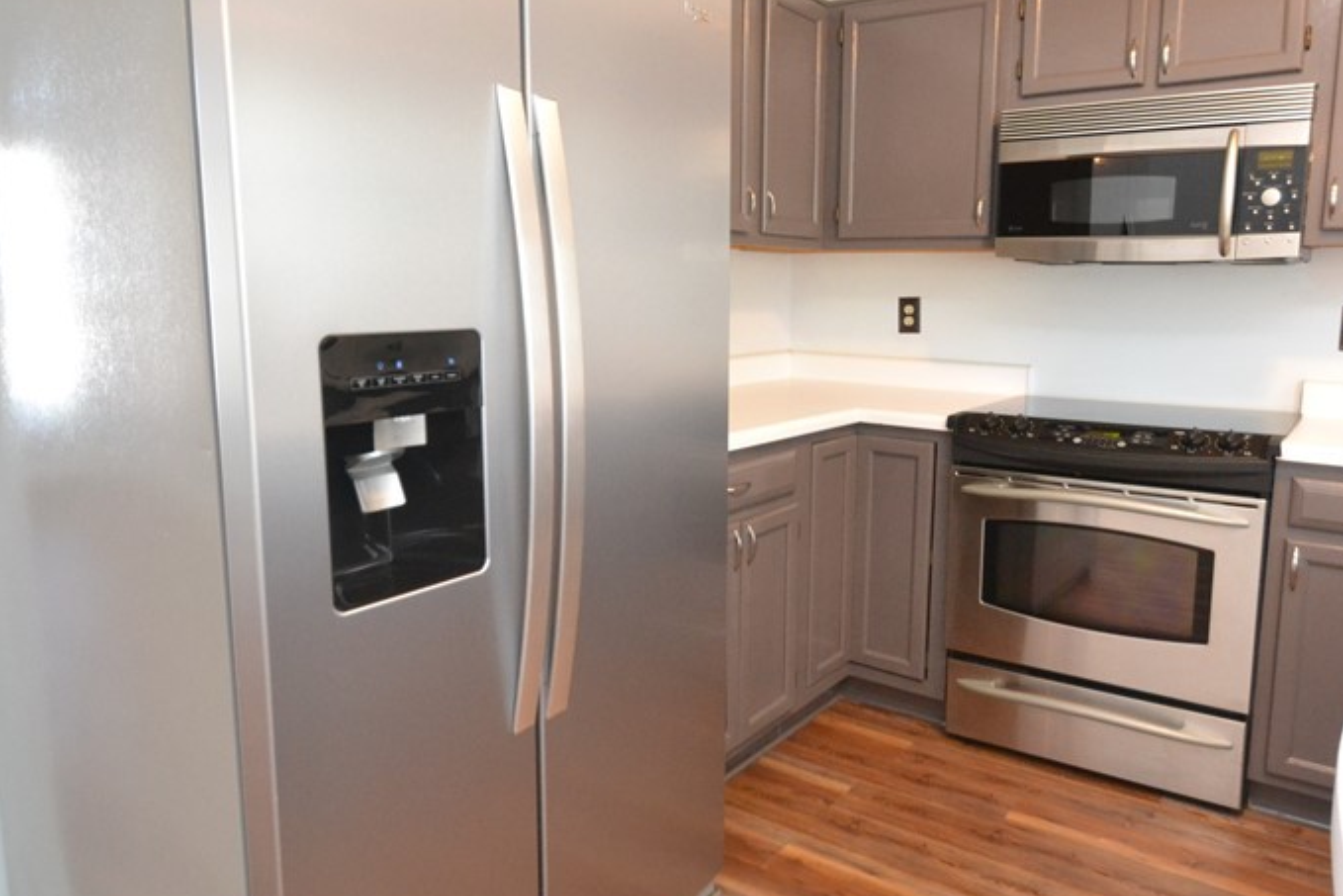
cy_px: 407
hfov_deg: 73.2
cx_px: 785
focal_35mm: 24
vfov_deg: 53.1
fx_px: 895
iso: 1800
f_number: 3.5
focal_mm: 10
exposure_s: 1/60
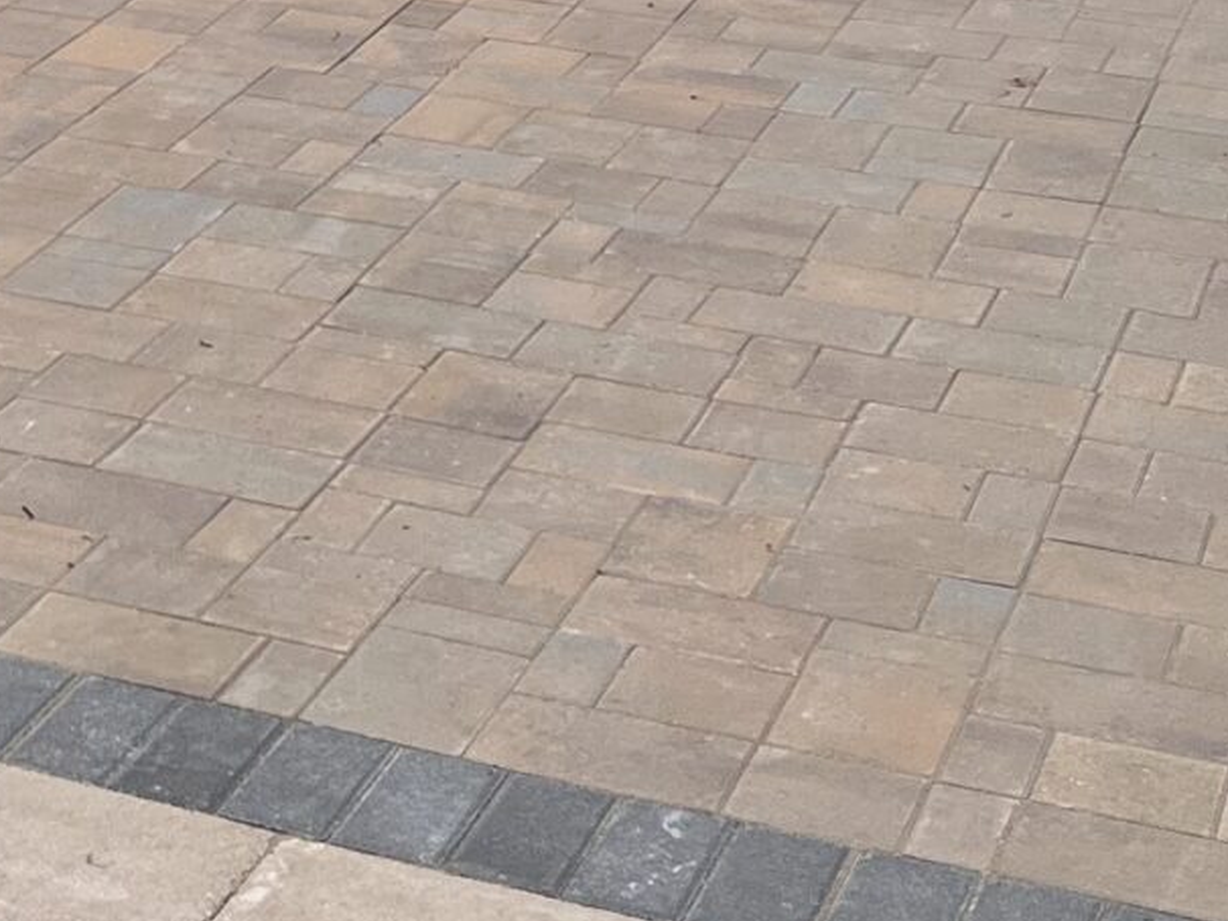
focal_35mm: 110
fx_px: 3903
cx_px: -156
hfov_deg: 17.2
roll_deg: -1.4
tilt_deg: -8.2
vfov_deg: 12.7
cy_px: -493
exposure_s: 1/2755
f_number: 1.6
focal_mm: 5.1
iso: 50
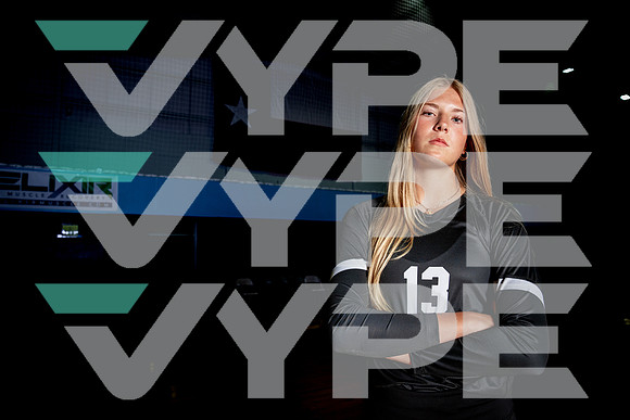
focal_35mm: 24
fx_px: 424
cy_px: 210
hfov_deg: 73.2
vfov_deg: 52.7
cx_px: 315
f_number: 4.5
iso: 250
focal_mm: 24
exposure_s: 1/200
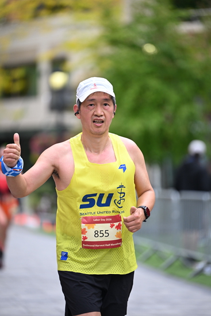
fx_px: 1757
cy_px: 158
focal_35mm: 200
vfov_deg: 10.3
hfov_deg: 6.9
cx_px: 106
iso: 640
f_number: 2.8
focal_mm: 200
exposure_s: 1/2000
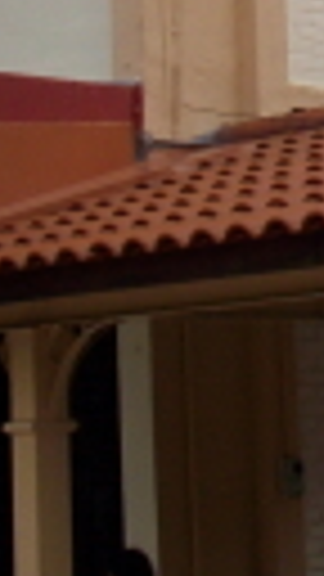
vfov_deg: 12.0
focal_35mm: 173
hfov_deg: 6.6
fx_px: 2642
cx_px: 788
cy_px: -243
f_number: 5.6
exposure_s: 1/125
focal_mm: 6.2
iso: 80
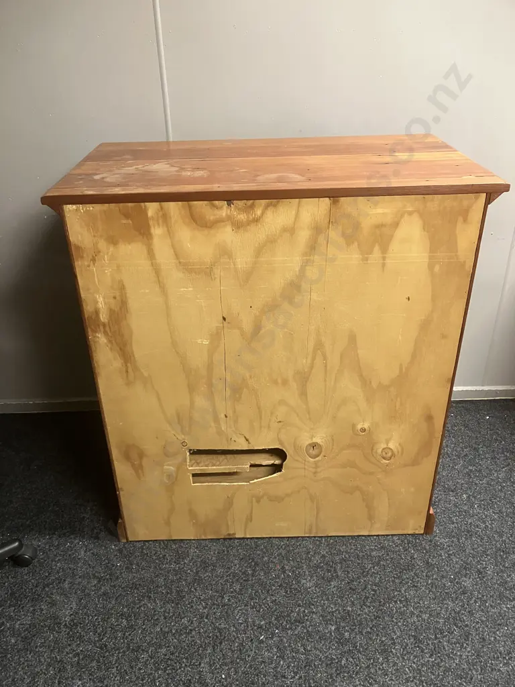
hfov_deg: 49.7
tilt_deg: -28.3
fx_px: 555
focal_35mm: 28
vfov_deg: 63.4
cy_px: 344
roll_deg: +1.9
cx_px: 258
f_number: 1.8
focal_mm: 3.99
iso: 250
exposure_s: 1/50
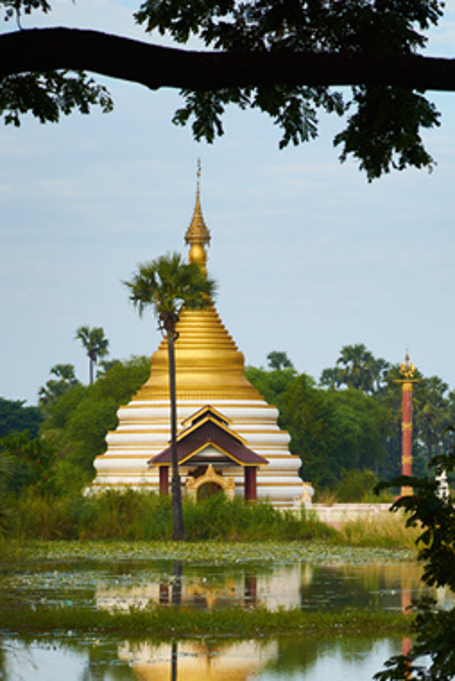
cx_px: 307
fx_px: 3482
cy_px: 615
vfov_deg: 11.1
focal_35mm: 184
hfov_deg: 7.5
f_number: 8
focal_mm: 100
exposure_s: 1/200
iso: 200
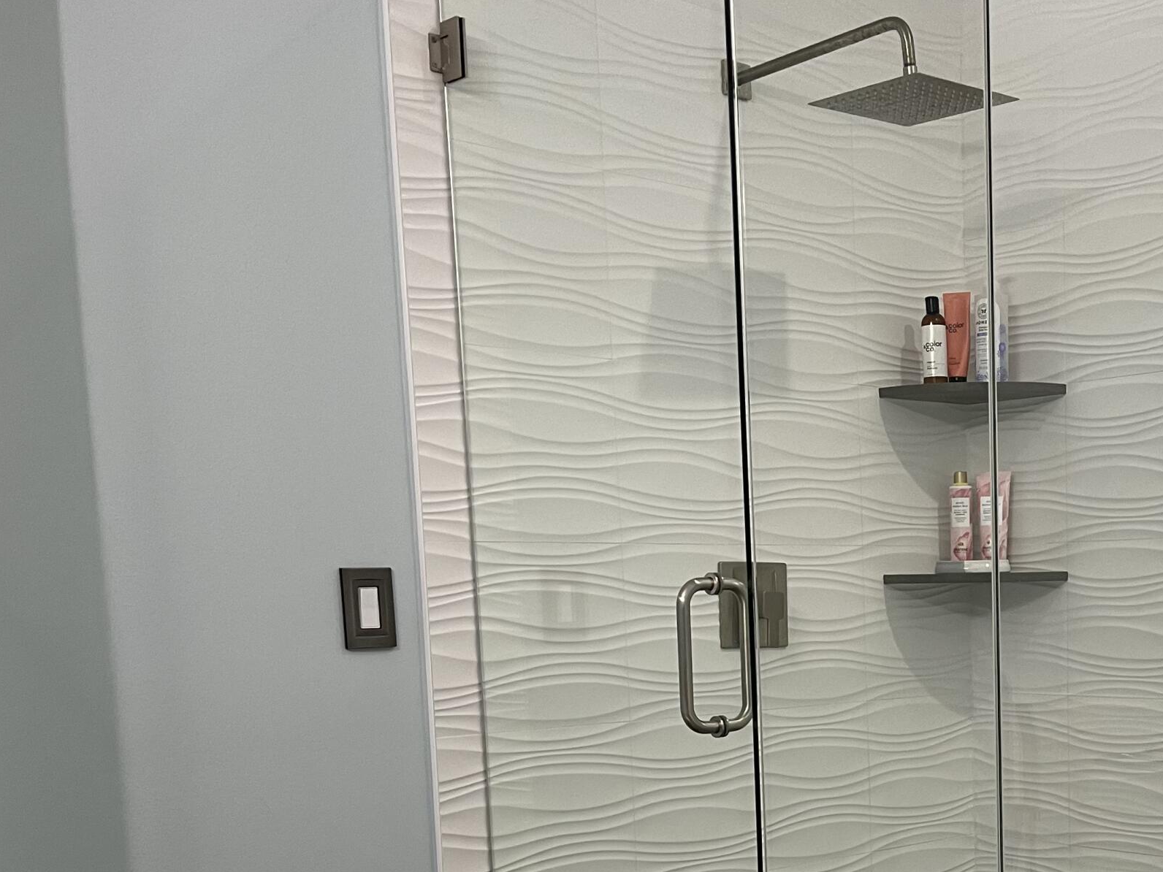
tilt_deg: -8.1
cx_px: 953
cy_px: 784
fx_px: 1646
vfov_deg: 28.5
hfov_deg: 37.3
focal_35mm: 49
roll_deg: +0.4
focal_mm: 5.1
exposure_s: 1/60
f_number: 1.6
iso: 80
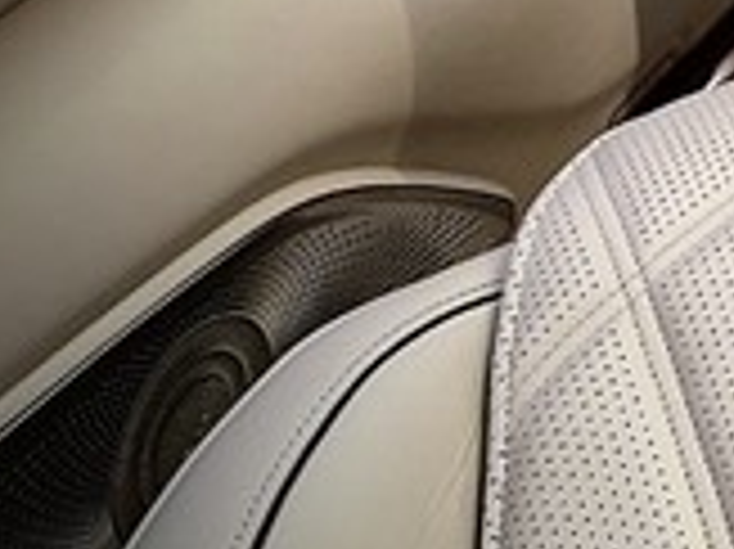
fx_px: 2712
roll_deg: -1.2
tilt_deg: -25.0
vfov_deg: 10.9
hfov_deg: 12.6
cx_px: 1675
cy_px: -400
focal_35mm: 128
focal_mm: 5.1
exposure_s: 1/54
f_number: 1.6
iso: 320
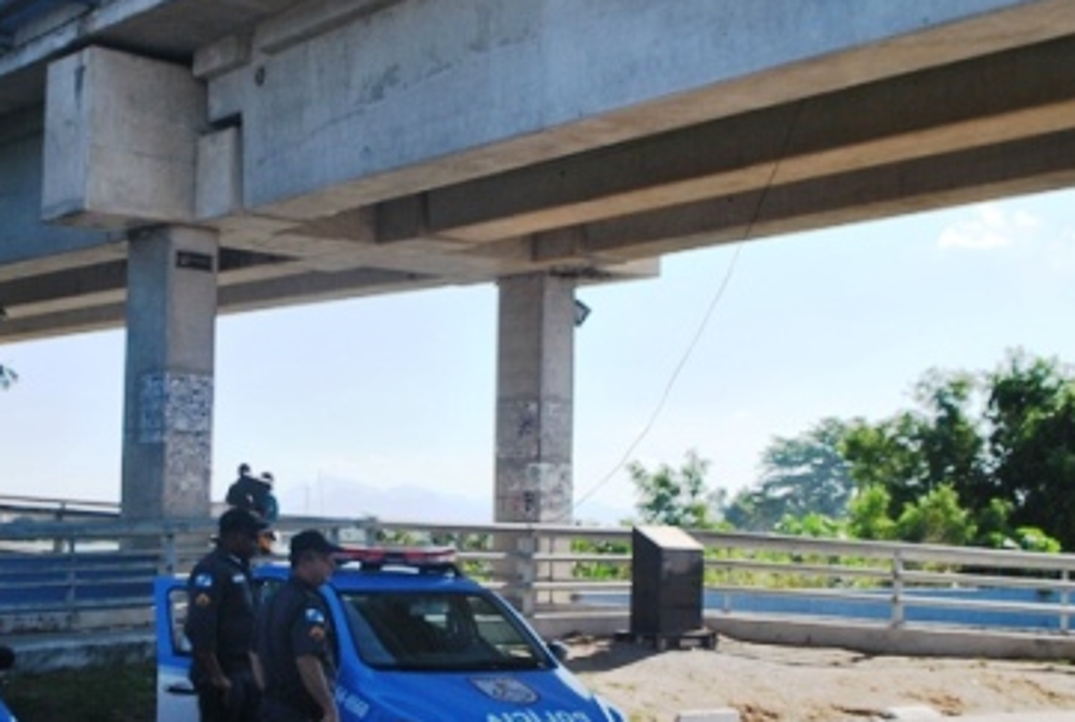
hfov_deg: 37.0
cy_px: 412
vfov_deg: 25.6
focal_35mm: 53
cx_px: 347
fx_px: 1586
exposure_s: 1/1000
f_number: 4
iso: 100
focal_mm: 20
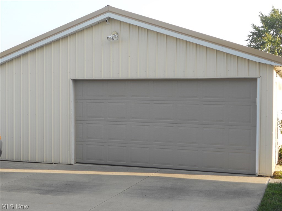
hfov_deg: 35.5
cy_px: 106
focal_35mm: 54
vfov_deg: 27.0
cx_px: 141
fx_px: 440
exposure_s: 1/125
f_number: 4.8
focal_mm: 9.8
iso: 80
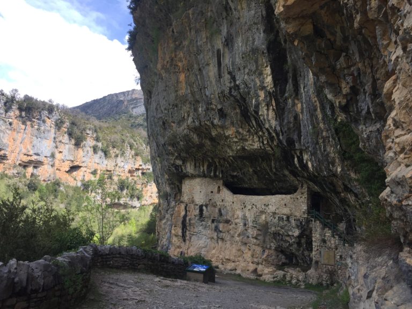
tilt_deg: +12.1
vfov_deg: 48.2
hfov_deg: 61.7
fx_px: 345
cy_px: 154
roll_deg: -6.4
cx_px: 206
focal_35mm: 29
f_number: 2.2
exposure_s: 1/694
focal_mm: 4.15
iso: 32
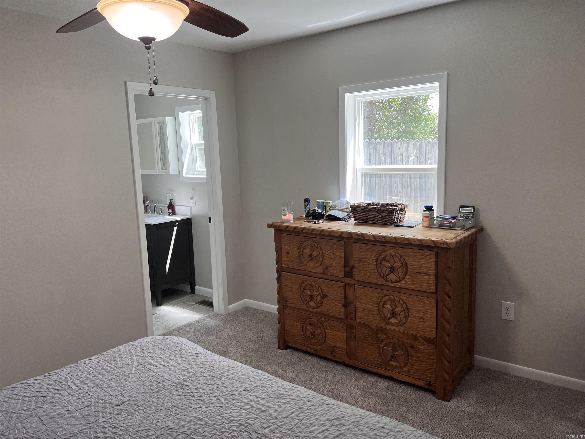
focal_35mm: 26
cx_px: 292
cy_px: 220
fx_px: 439
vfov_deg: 53.1
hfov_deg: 67.3
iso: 80
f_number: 1.5
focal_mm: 5.7
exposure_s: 1/60
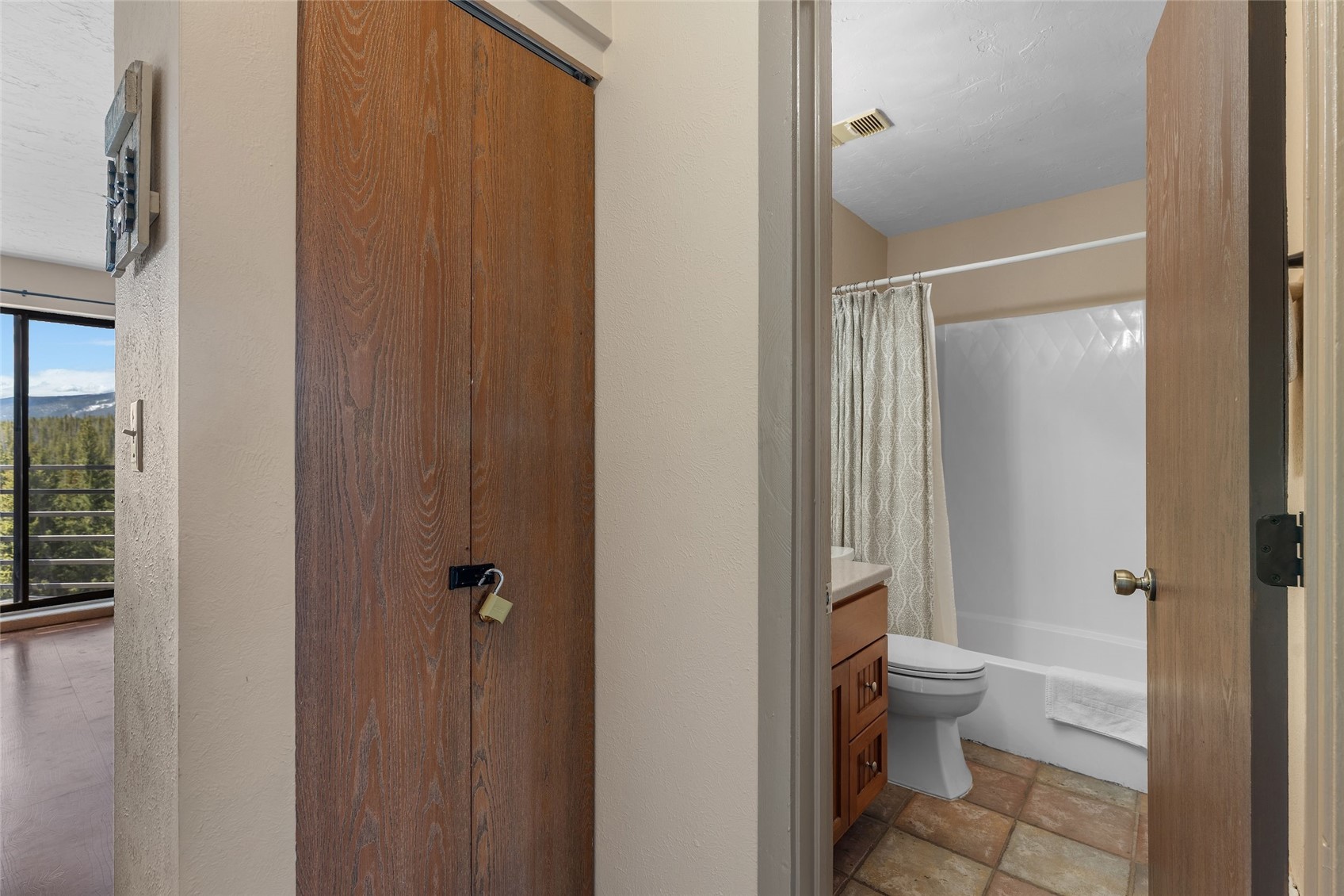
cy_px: 448
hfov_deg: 96.7
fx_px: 597
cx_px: 672
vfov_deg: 73.7
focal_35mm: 16
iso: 200
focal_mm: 16
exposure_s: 1.6
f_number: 8
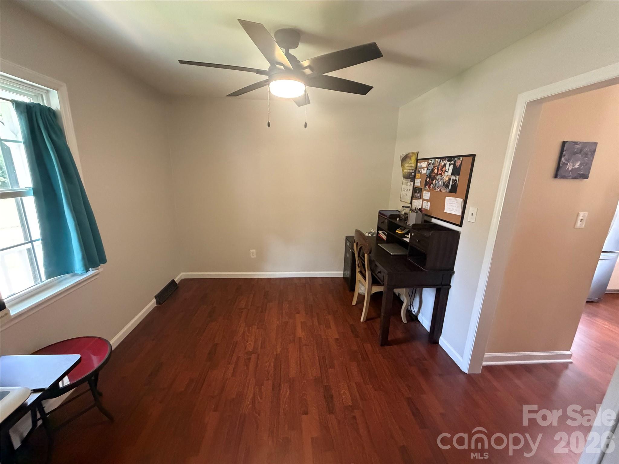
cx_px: 310
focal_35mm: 14
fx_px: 250
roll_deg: -1.2
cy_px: 232
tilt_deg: -13.9
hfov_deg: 102.1
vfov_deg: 85.7
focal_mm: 2.22
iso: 800
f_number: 2.2
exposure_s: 1/60
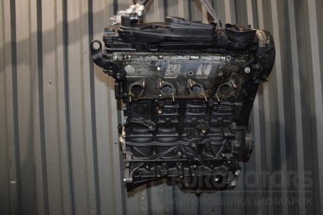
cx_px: 162
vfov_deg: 47.9
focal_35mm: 27
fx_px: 242
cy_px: 108
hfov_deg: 67.4
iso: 800
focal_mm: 18
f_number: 5
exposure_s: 1/60
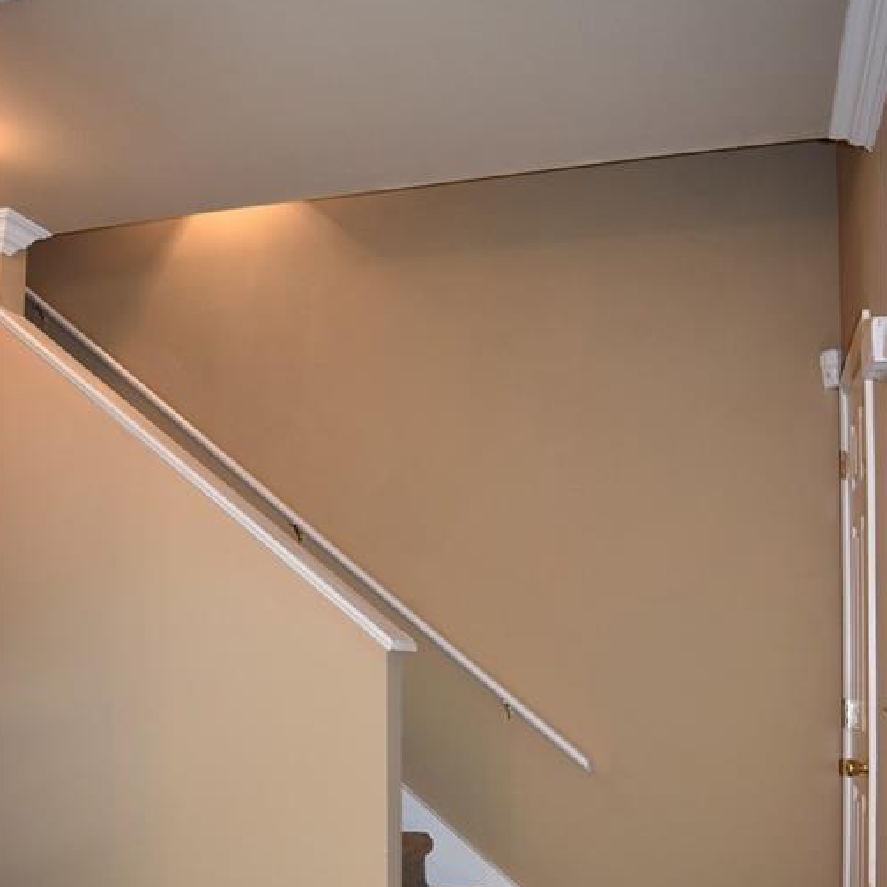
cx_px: 441
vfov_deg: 45.9
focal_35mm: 35
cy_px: 638
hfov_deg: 47.2
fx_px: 1015
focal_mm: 18
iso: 1000
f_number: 3.5
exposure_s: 1/60
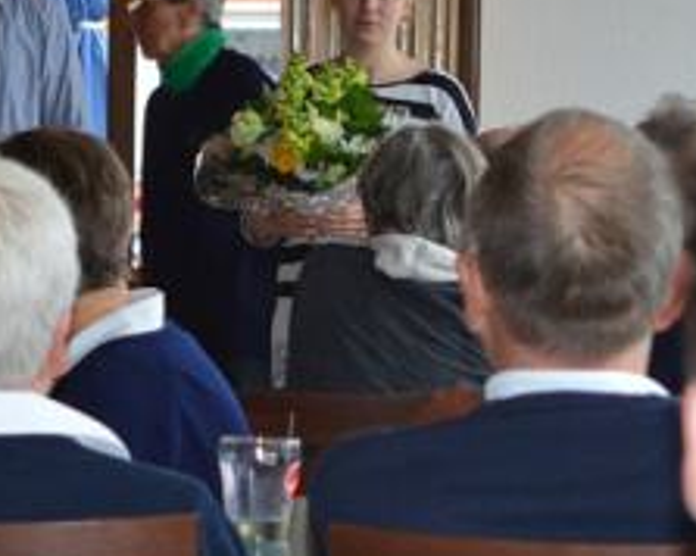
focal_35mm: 278
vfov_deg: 5.6
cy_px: 81
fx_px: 5715
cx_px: 81
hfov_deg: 7.0
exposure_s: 1/60
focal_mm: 55
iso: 1250
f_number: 5.6
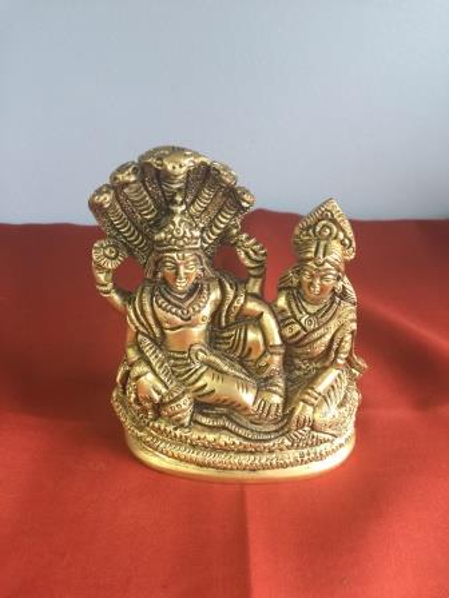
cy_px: 299
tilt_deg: -28.0
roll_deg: +0.2
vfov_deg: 61.7
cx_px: 224
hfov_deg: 48.2
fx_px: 502
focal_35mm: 29
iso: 50
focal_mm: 4.15
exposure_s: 1/15
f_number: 2.2
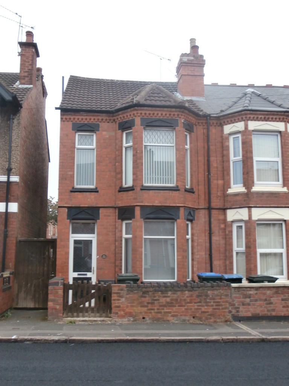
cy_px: 193
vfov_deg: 49.0
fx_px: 423
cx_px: 144
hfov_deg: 37.7
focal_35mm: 38
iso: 100
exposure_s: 1/100
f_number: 3.9
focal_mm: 6.67
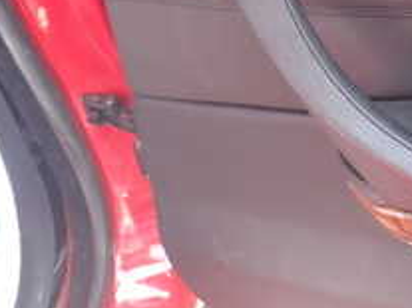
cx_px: 555
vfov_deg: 16.6
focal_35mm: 87
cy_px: 8
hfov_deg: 20.3
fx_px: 1035
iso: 200
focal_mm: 5.4
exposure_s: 1/125
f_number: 2.3
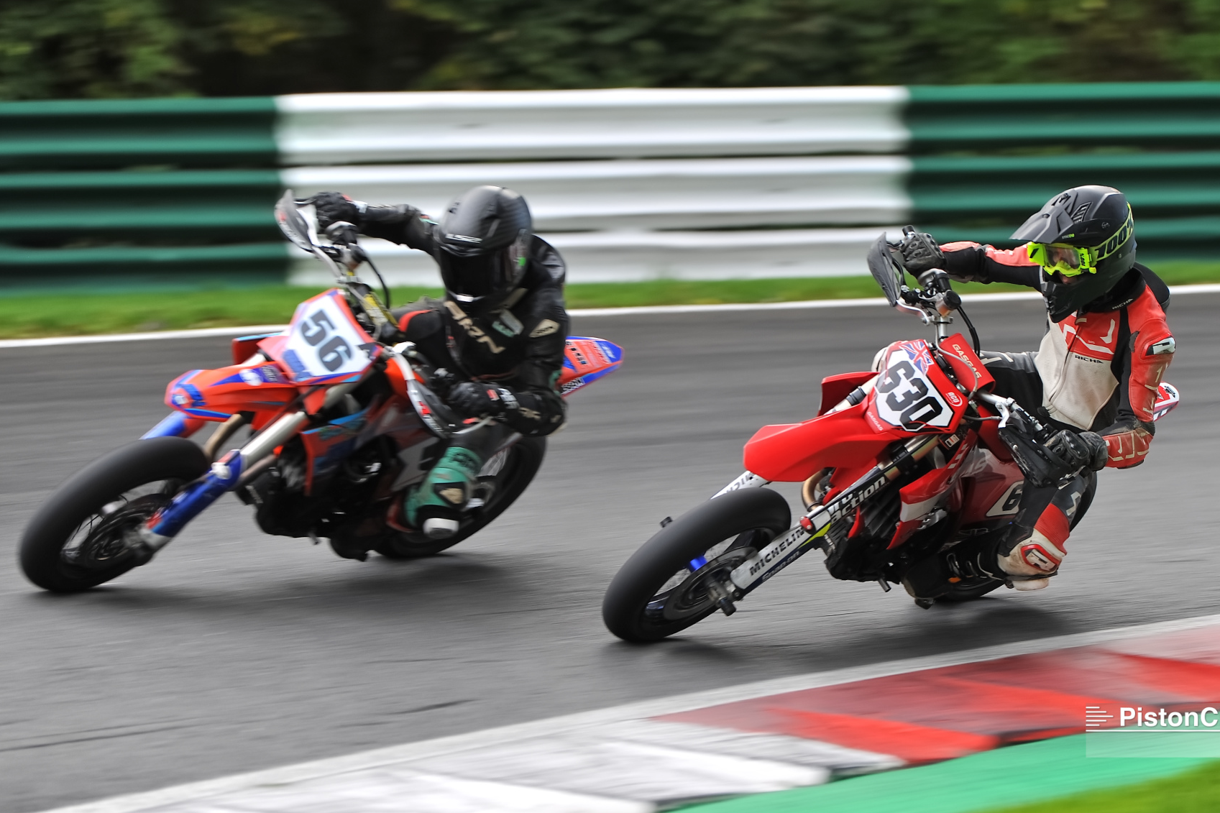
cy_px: 351
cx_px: 664
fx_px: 5591
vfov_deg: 8.3
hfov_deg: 12.5
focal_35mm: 165
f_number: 2.8
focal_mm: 140
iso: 220
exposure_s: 1/160
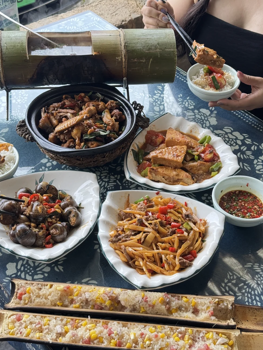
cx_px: 133
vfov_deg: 36.2
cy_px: 174
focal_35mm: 53
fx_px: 537
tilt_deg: -45.7
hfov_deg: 27.5
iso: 64
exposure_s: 1/205
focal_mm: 6.76
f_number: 1.78
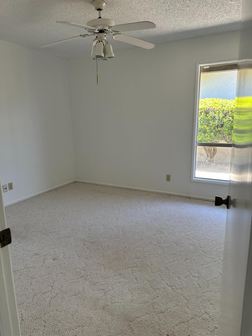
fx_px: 233
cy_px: 168
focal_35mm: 24
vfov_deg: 71.6
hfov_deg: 56.8
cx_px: 126
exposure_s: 1/130
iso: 100
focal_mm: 6.86
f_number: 1.78
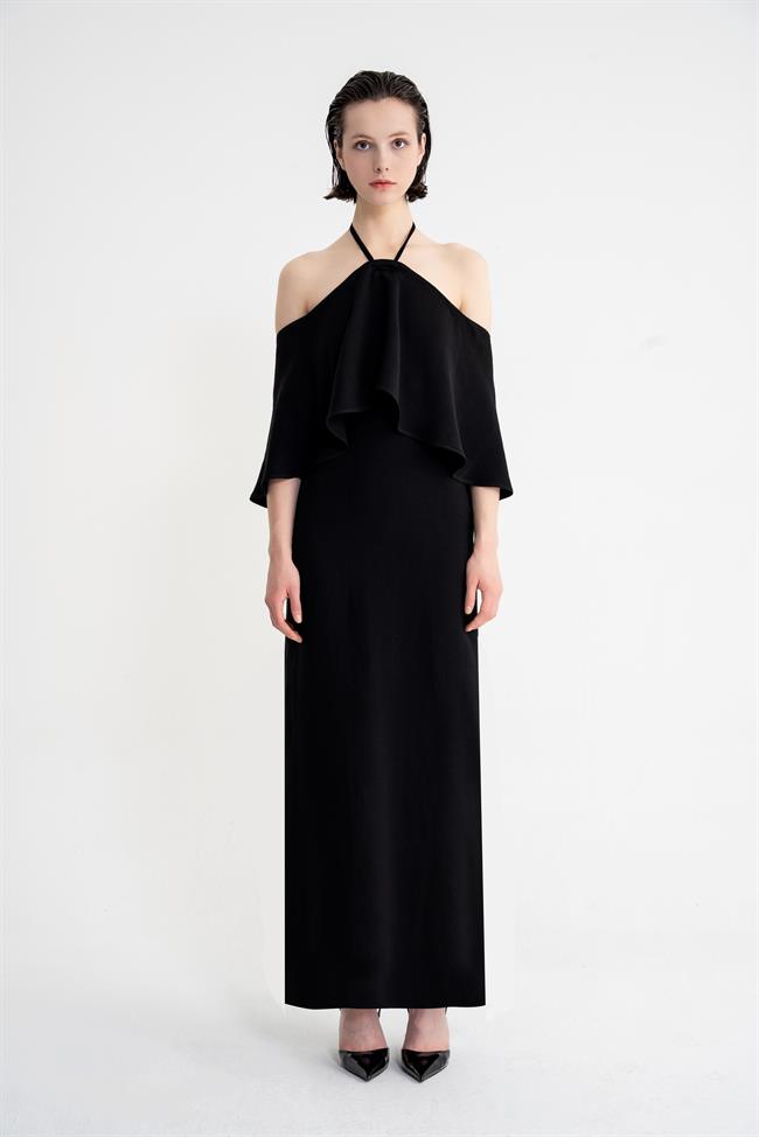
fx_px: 1909
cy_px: 568
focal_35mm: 60
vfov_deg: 33.2
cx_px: 380
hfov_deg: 22.5
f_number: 7.1
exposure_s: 1/125
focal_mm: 60.4
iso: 100
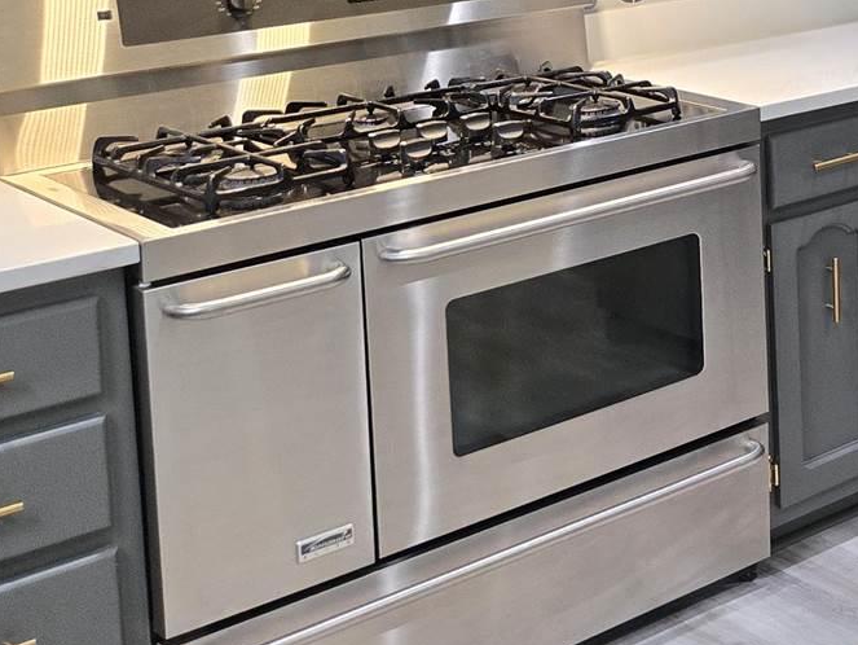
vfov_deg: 19.6
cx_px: 1257
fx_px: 1761
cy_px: -106
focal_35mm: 71
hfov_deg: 22.8
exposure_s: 1/120
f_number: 1.8
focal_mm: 5.4
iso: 320
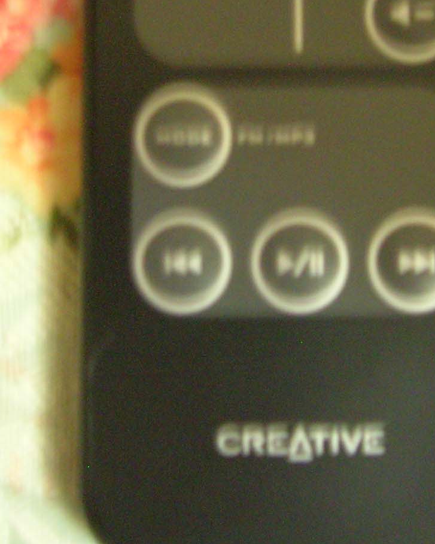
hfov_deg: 19.9
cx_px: 258
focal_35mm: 77
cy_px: 104
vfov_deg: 24.3
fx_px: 1239
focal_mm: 5.4
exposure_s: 2
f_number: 2.8
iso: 200
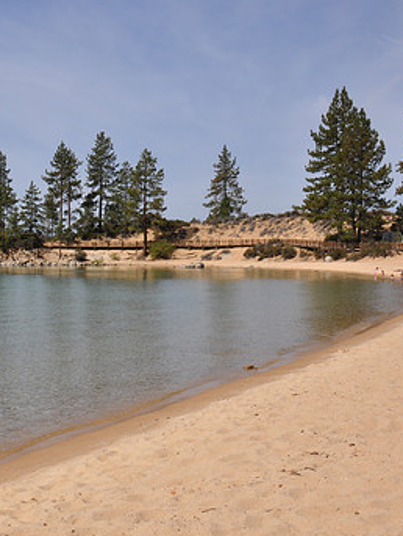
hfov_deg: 23.4
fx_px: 942
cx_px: 28
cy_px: 268
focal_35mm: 61
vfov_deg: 31.7
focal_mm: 25
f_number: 16
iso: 200
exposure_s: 1/200
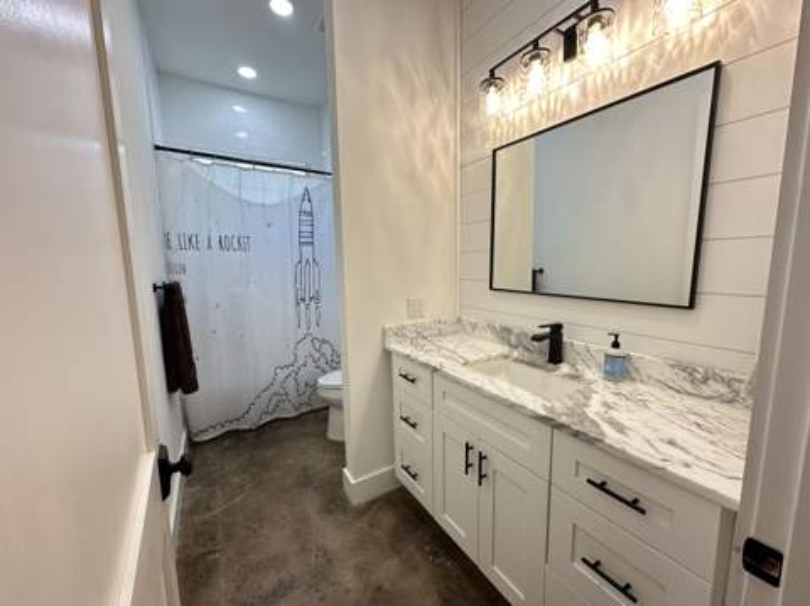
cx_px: 405
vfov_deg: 85.6
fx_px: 327
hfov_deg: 102.1
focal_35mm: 14
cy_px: 303
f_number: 2.2
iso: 125
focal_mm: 2.22
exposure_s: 1/120
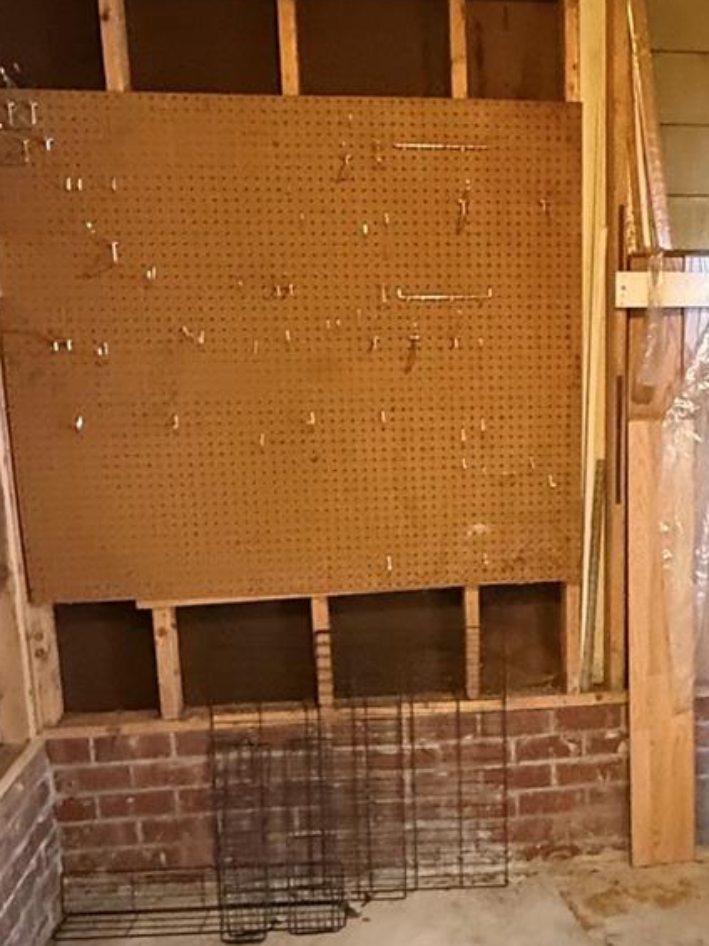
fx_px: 1039
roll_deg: -0.4
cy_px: 552
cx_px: 527
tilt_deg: -11.2
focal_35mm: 38
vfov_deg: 48.8
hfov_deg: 36.8
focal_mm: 2.22
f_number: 2.2
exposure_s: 1/30
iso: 1600
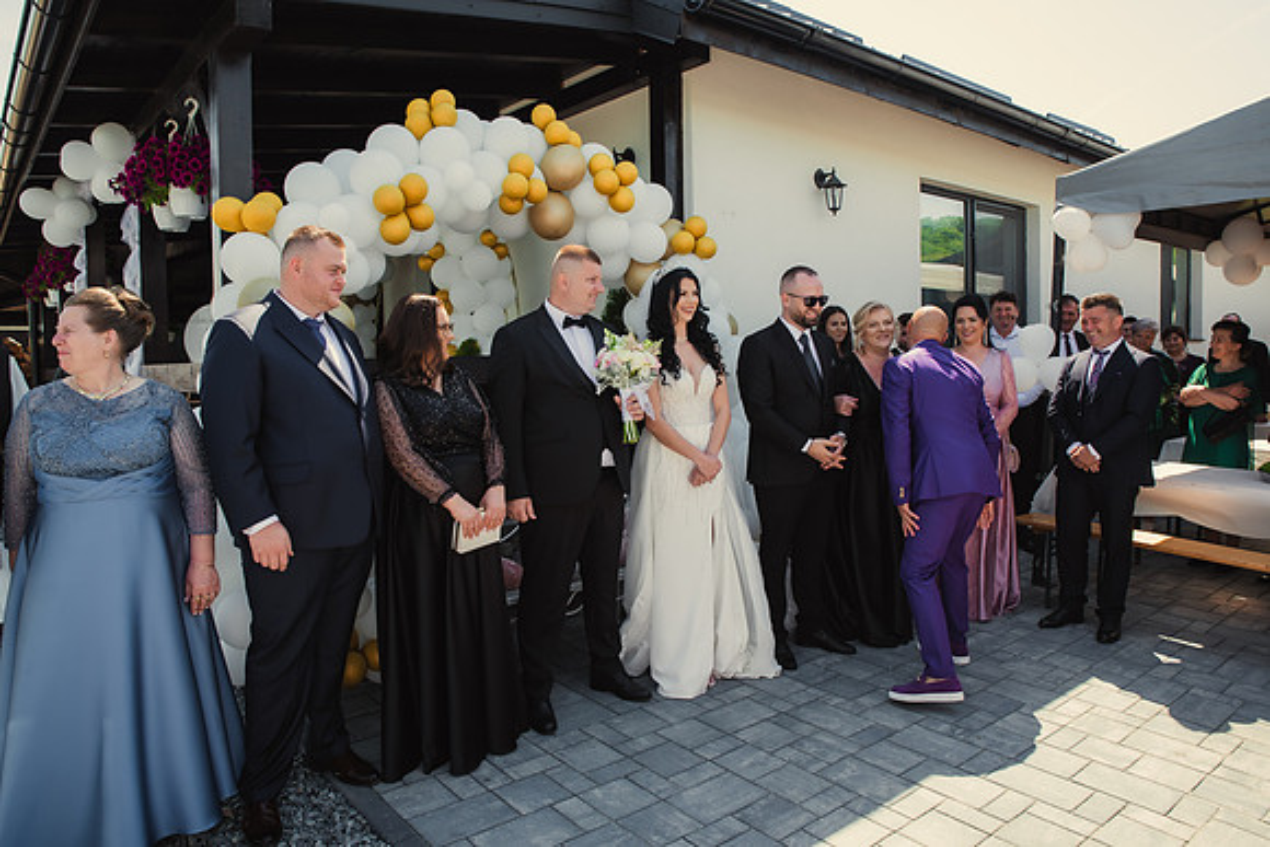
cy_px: 412
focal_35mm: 25
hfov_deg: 72.3
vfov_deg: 52.0
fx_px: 869
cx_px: 652
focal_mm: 24
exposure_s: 1/160
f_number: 6.3
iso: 200
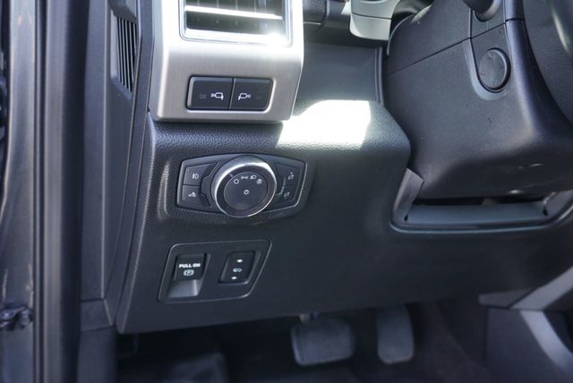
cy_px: 192
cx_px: 286
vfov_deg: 36.9
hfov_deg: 53.1
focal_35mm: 36
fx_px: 574
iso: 800
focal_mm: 24
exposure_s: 1/160
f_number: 4.5
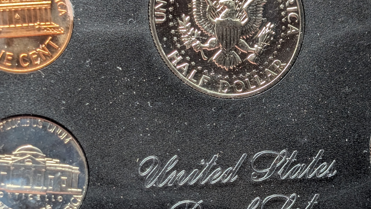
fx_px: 856
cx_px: 218
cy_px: 108
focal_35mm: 87
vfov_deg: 13.9
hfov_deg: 24.4
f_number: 1.68
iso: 186
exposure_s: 1/111
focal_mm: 6.9
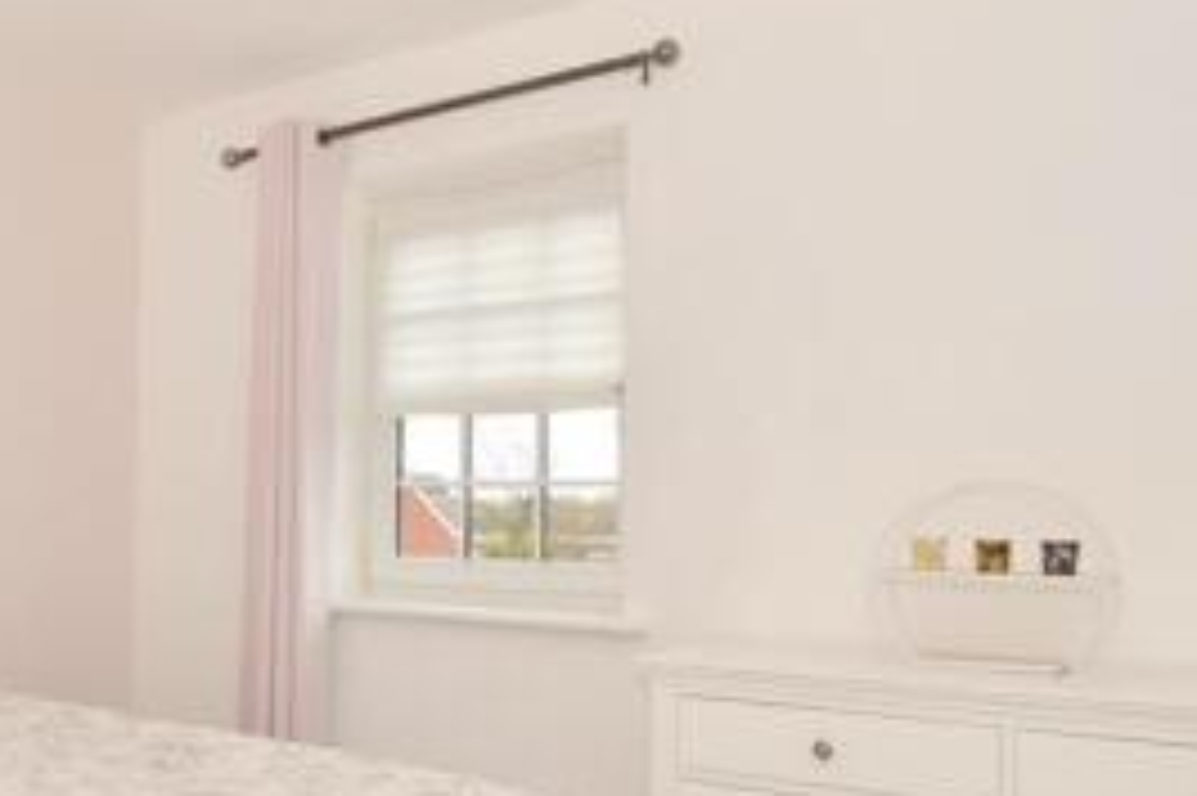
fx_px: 1229
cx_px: 234
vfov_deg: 35.7
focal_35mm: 37
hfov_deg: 48.8
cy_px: 497
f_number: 13
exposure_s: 1/60
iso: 500
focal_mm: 10
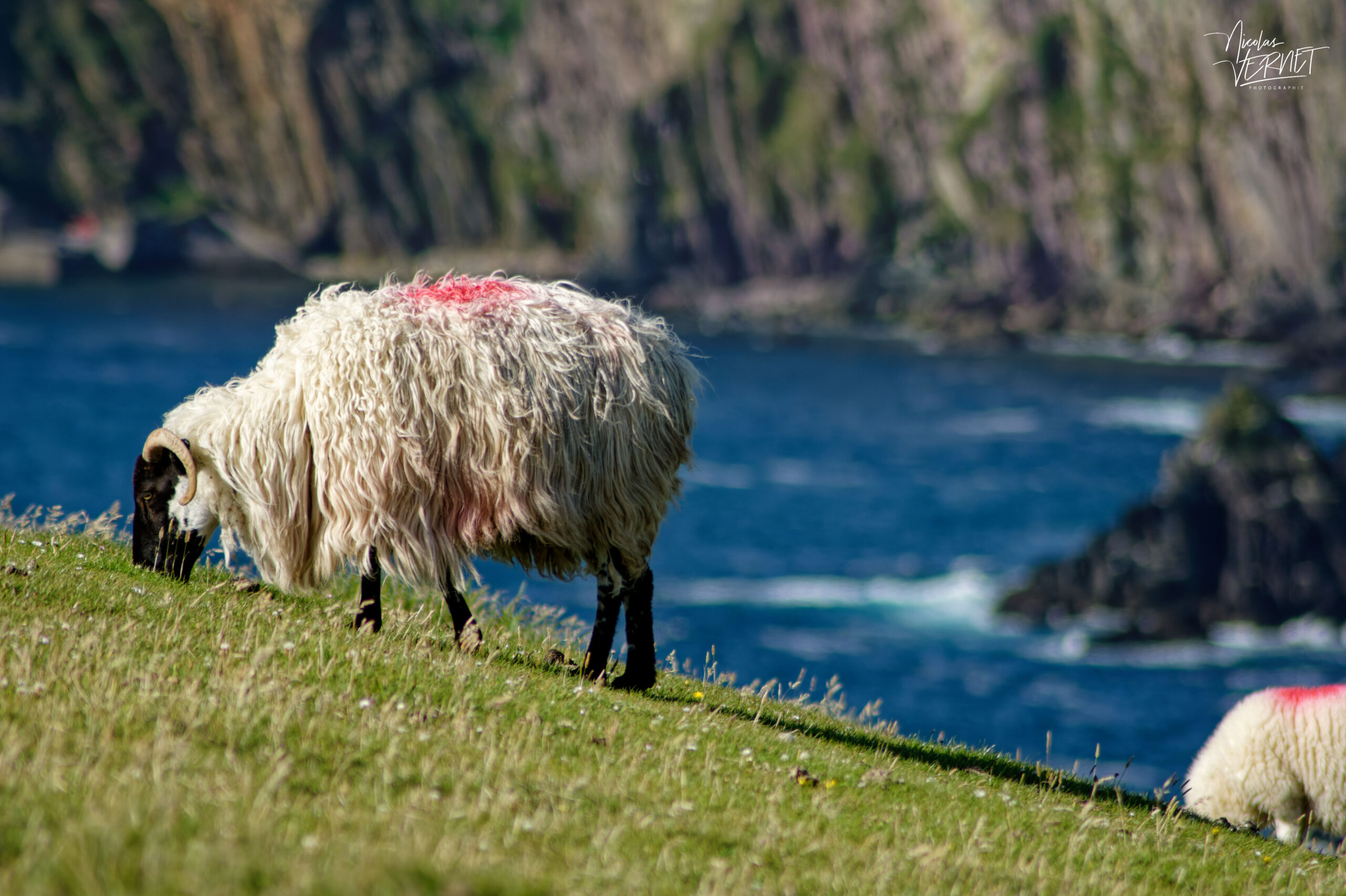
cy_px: 448
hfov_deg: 4.6
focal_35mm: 450
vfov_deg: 3.1
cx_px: 673
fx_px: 16822
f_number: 7.1
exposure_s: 1/3200
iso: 800
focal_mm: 300
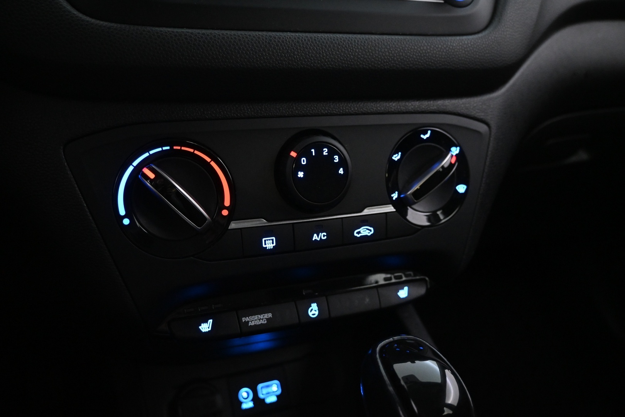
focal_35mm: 31
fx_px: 534
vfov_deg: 42.6
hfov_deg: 60.7
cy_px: 208
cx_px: 312
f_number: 3.8
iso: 4000
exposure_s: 1/30
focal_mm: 20.5
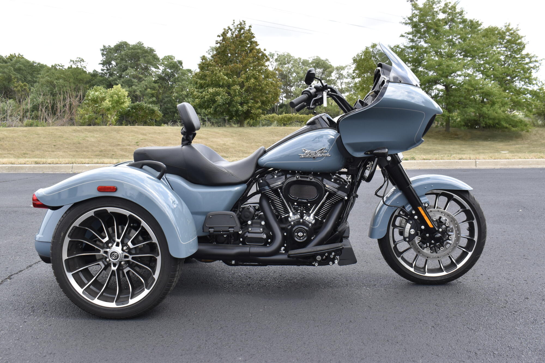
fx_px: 522
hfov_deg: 55.1
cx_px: 272
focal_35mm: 34
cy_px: 182
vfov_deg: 38.4
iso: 400
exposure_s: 1/320
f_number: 9
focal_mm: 23
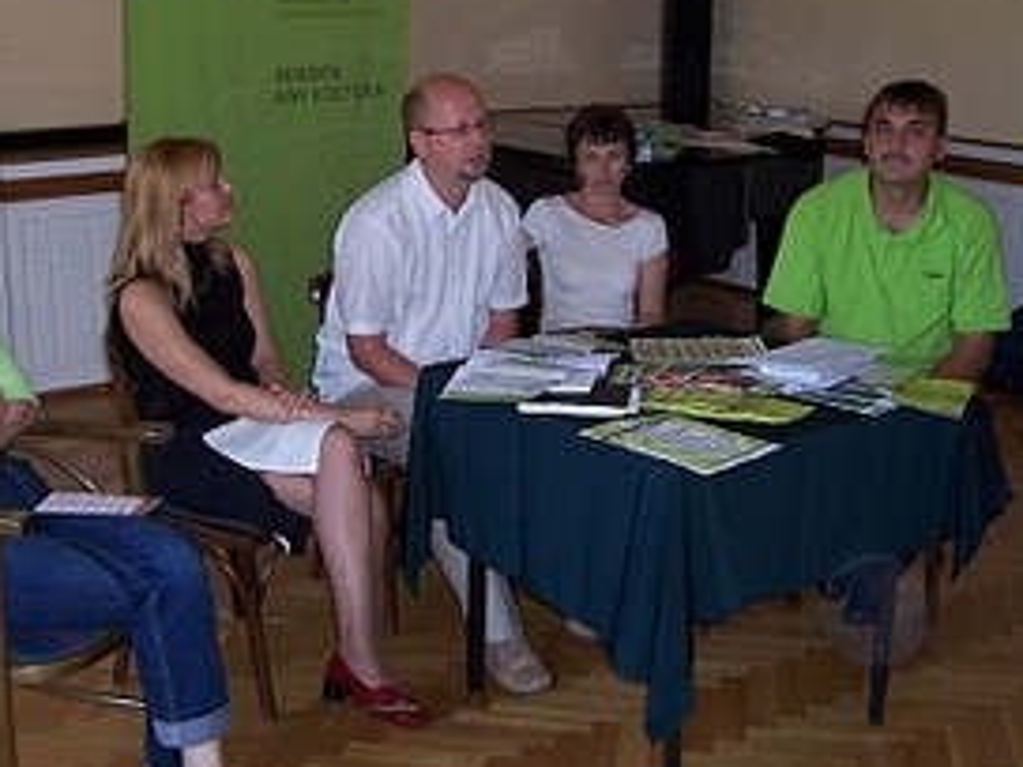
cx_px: 500
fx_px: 1478
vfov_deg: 29.1
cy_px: 327
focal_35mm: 50
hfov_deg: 38.2
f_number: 2.7
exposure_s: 1/60
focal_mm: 5.6
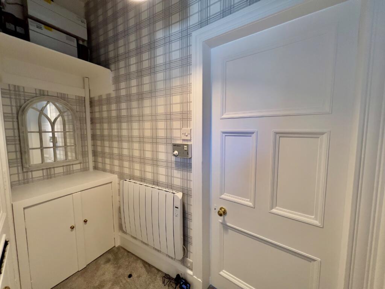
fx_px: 145
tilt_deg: -5.1
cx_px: 192
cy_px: 144
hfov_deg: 106.2
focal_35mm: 13
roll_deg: +0.8
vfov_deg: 89.9
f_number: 1.8
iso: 160
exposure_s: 1/50
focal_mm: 1.57
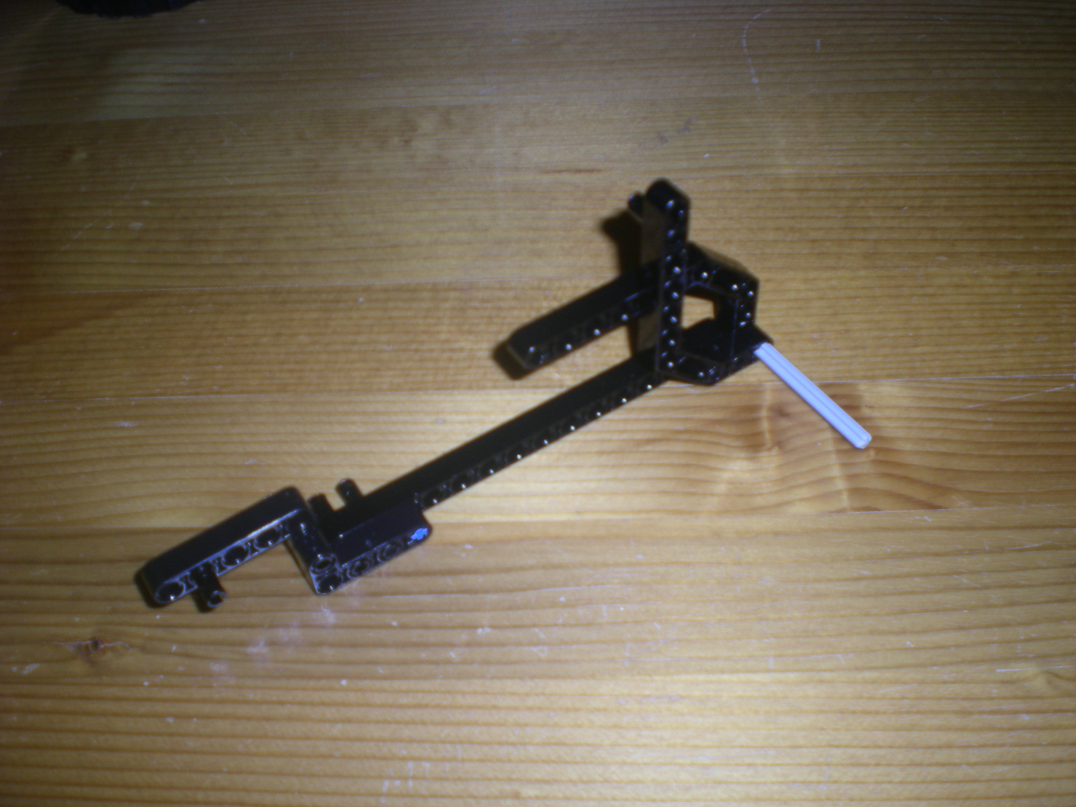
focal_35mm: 38
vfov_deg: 37.7
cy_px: 404
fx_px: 1181
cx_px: 538
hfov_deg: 49.0
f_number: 3.1
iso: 50
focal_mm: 6.3
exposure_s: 1/60
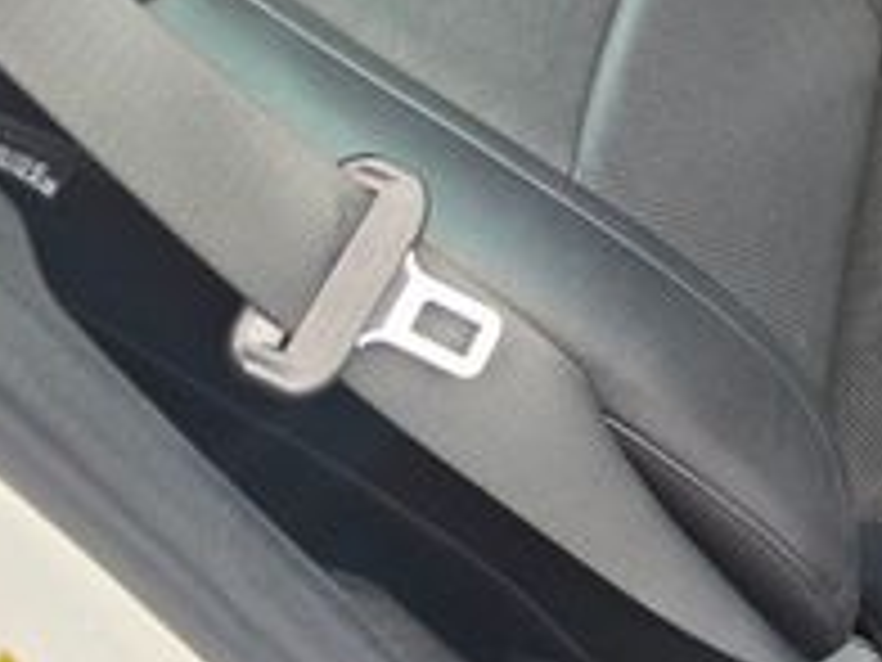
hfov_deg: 23.2
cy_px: -306
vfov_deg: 17.8
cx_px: 1130
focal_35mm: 75
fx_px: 1911
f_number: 1.7
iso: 100
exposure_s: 1/180
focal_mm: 6.3
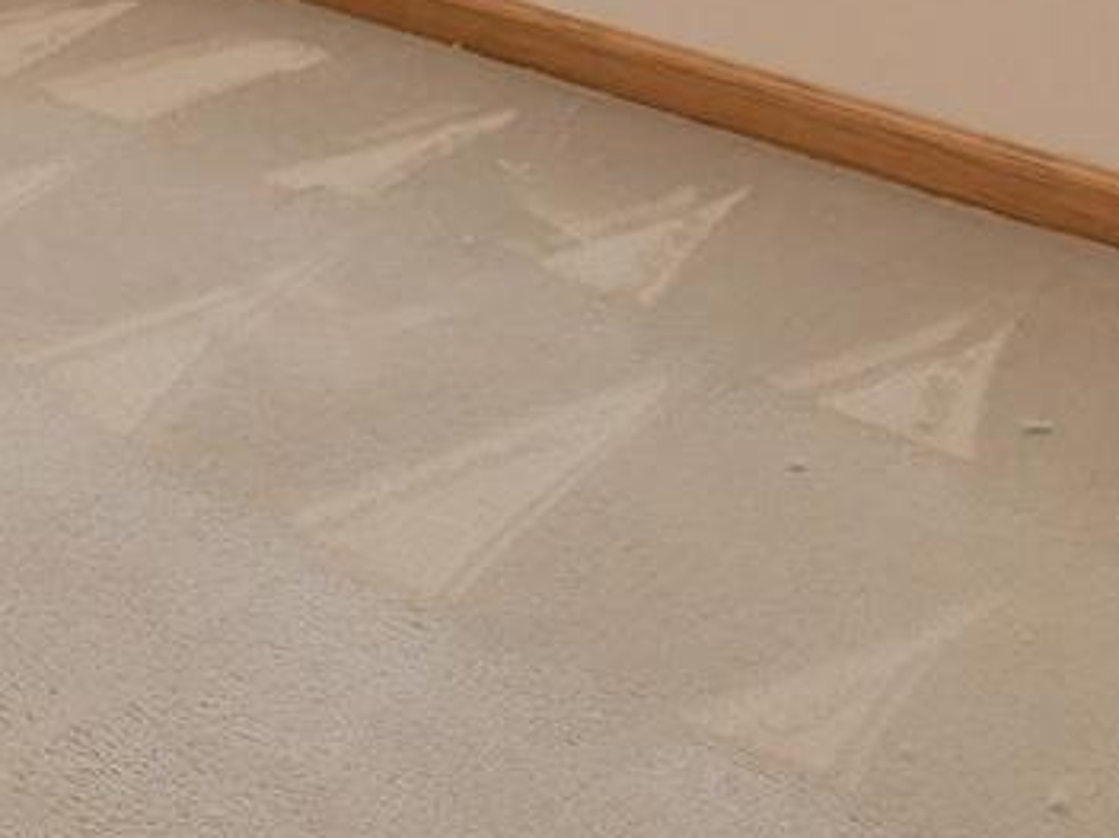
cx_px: -926
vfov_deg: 16.1
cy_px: -503
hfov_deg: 18.4
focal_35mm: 82
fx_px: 2650
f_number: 4
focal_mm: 9
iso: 800
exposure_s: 1/13
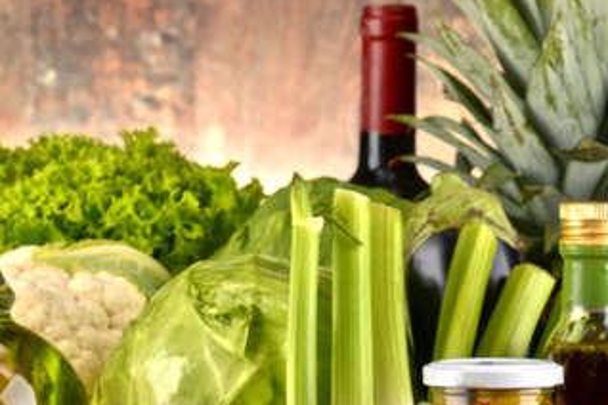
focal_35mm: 410
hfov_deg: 5.0
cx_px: 167
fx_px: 6924
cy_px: 361
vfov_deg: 3.4
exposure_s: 1/125
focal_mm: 160
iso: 100
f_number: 14
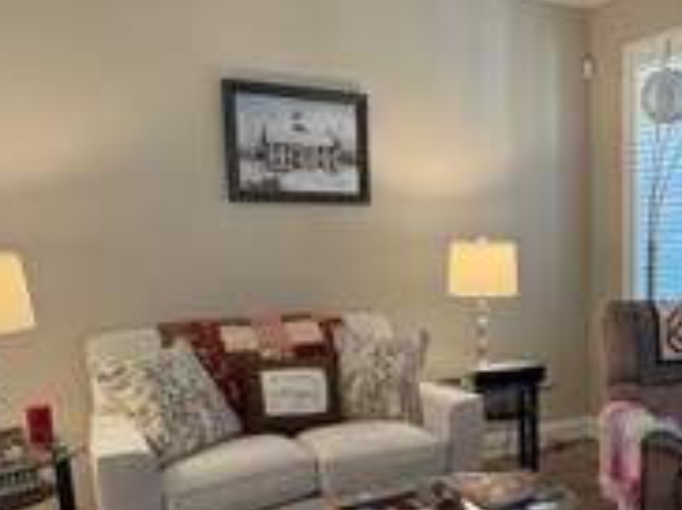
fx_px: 728
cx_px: 521
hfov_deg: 48.1
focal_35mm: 37
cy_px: 368
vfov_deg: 37.8
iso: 200
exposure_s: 1/60
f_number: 2.2
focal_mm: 2.22
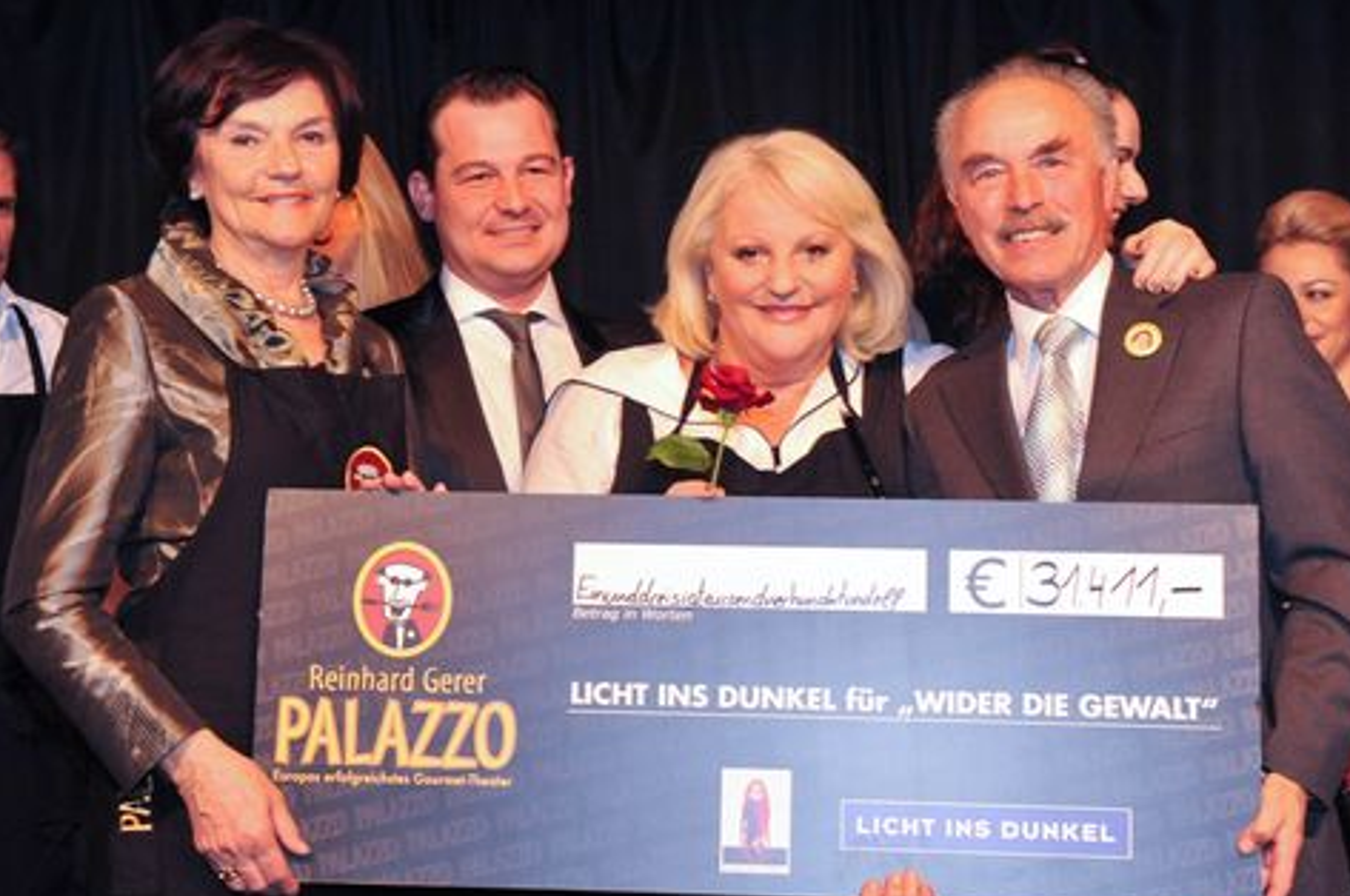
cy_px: 459
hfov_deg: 31.0
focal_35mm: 65
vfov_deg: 20.9
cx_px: 725
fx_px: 2434
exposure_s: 1/125
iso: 2500
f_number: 5.6
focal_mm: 60
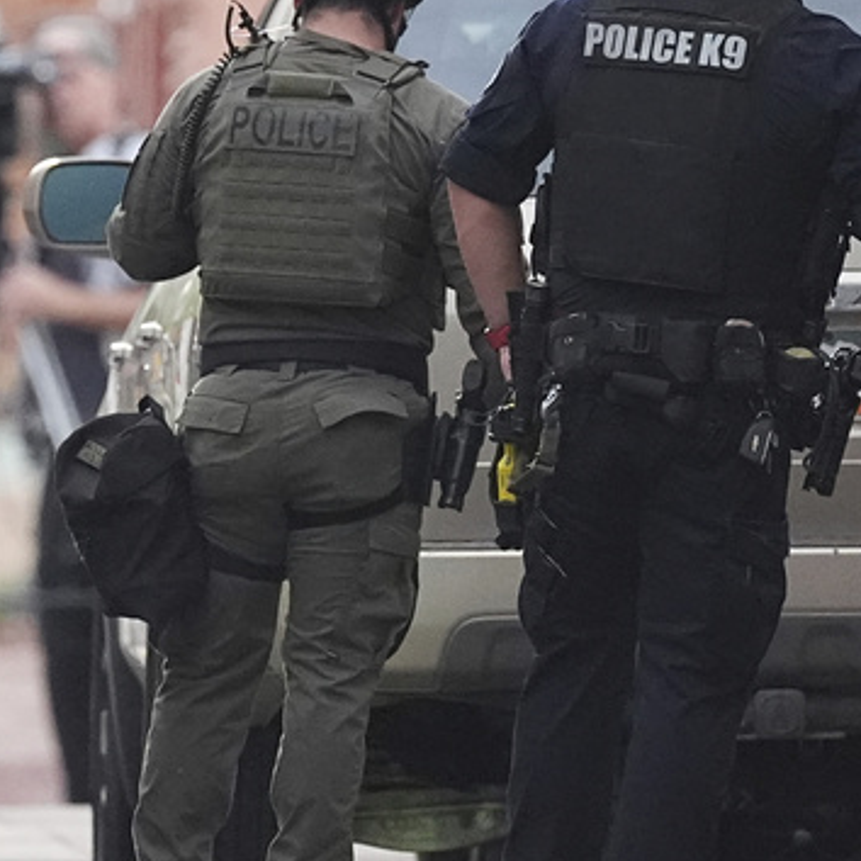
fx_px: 62275
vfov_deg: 0.8
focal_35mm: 2213
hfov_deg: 0.8
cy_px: 361
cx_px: 141
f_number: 4
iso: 5000
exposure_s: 1/800
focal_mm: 600
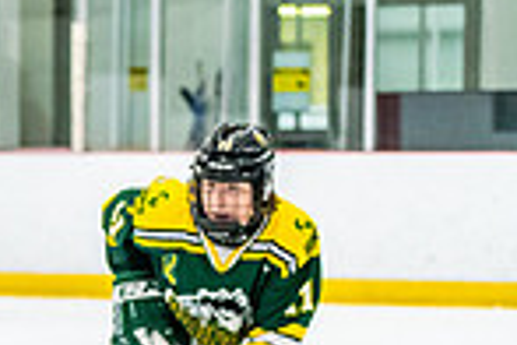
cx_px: -485
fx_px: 3963
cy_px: 523
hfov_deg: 7.2
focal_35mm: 276
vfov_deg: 4.9
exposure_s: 1/800
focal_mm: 70
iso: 4000
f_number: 2.8
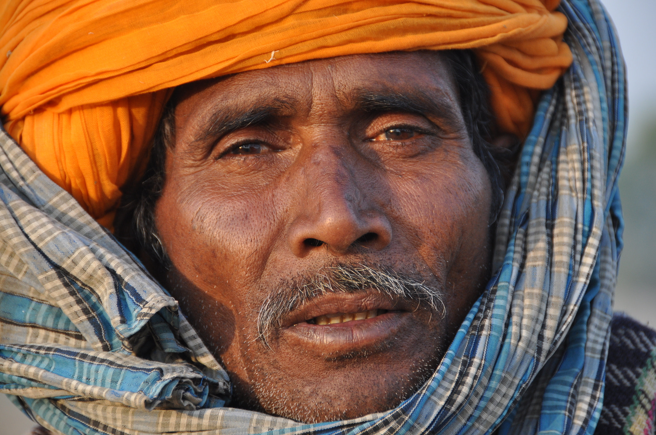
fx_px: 4641
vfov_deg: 5.4
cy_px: 218
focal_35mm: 255
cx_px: 328
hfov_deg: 8.1
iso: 450
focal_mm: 170
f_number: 5.6
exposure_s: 1/250
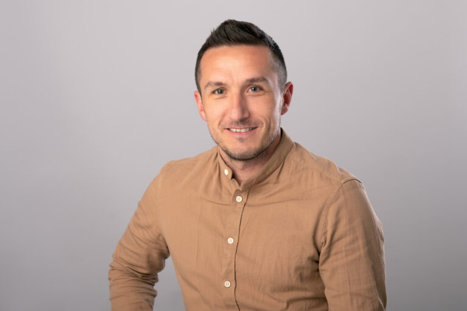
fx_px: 1103
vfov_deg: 16.1
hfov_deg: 23.9
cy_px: 156
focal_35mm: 85
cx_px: 234
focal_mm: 85
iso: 100
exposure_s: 1/200
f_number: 4.5
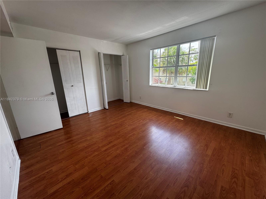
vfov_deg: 85.7
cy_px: 100
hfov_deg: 102.1
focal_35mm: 14
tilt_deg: -14.5
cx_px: 133
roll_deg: +2.0
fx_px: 108
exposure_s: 1/163
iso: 40
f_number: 2.2
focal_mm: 2.22
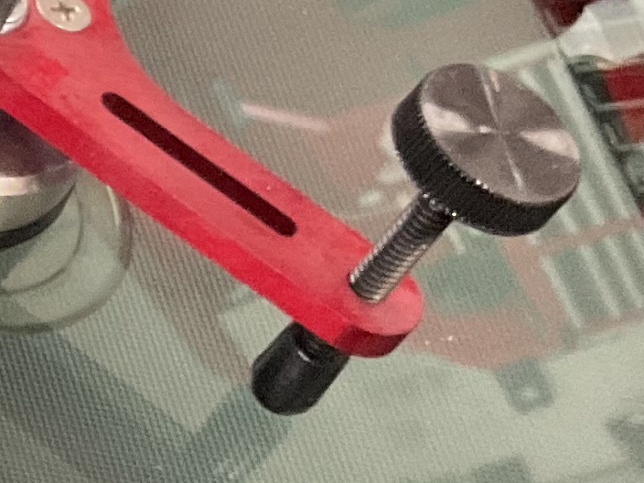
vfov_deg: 8.8
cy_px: 589
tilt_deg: -54.2
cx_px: -553
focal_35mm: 166
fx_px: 3088
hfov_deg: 11.0
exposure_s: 1/60
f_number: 1.8
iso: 250
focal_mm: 3
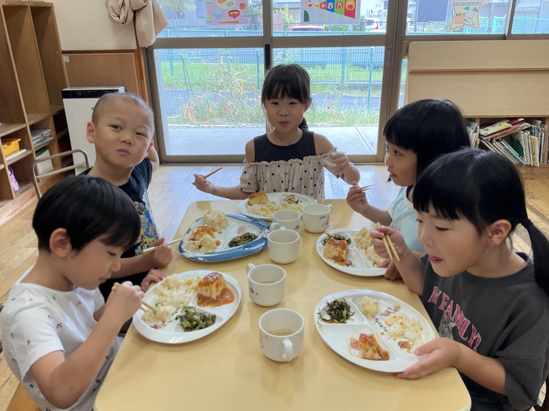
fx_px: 460
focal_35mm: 29
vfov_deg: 48.2
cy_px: 206
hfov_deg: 61.7
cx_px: 274
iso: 50
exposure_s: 1/120
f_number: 1.8
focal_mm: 3
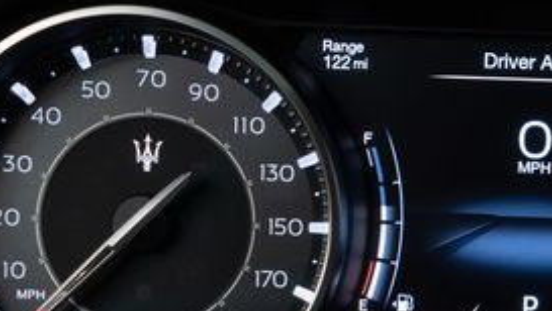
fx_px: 1509
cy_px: 264
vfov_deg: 11.7
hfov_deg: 20.2
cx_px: 538
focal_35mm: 103
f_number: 3.2
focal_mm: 28
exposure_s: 1/60
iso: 640
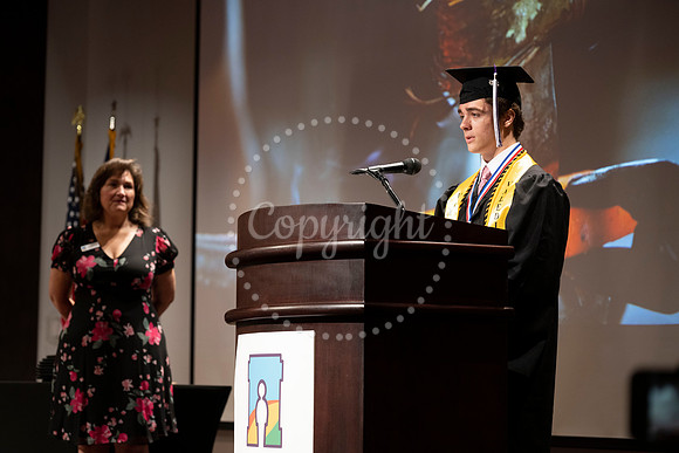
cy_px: 226
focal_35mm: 101
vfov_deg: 13.6
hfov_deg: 20.2
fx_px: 1905
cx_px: 340
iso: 1000
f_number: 4
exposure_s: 1/80
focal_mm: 101
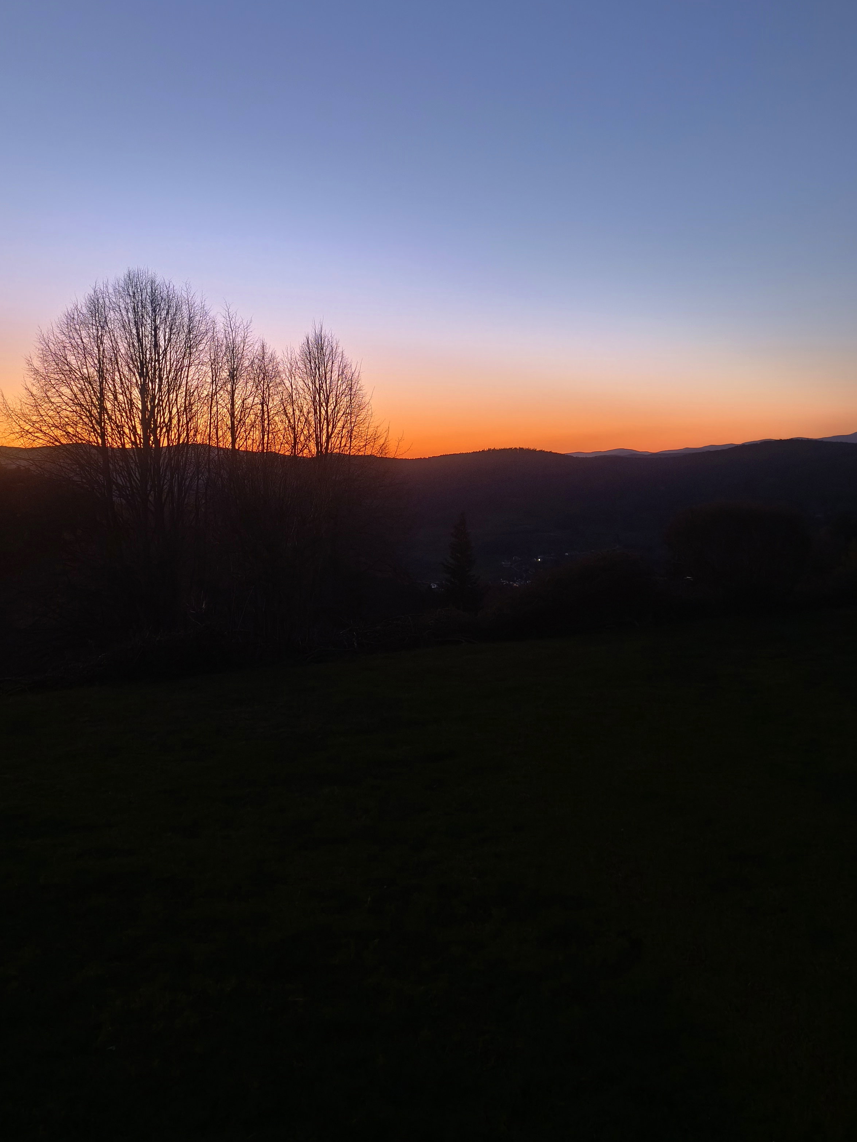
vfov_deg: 59.4
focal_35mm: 30
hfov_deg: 46.7
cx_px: 379
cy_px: 453
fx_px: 990
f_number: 1.62
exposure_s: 1/25
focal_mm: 6.45
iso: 1600
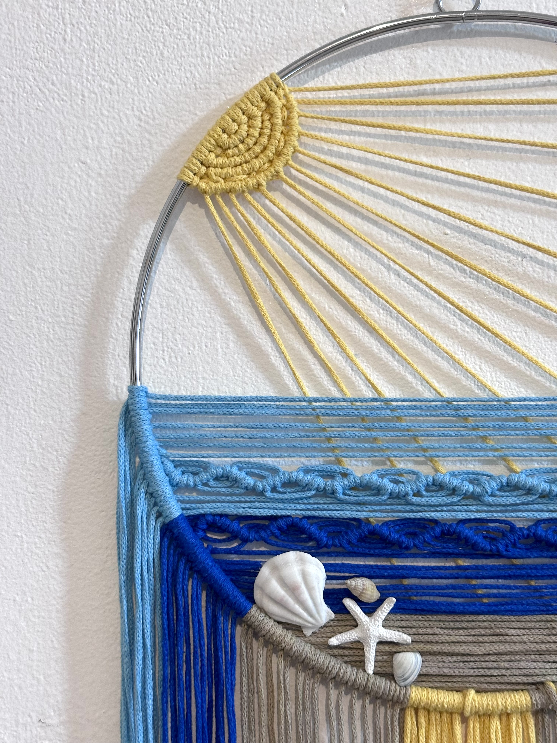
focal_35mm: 48
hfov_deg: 30.3
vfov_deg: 39.7
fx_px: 1030
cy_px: 372
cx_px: 278
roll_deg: +1.3
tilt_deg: +1.6
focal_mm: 6.86
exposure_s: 1/60
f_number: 1.78
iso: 200
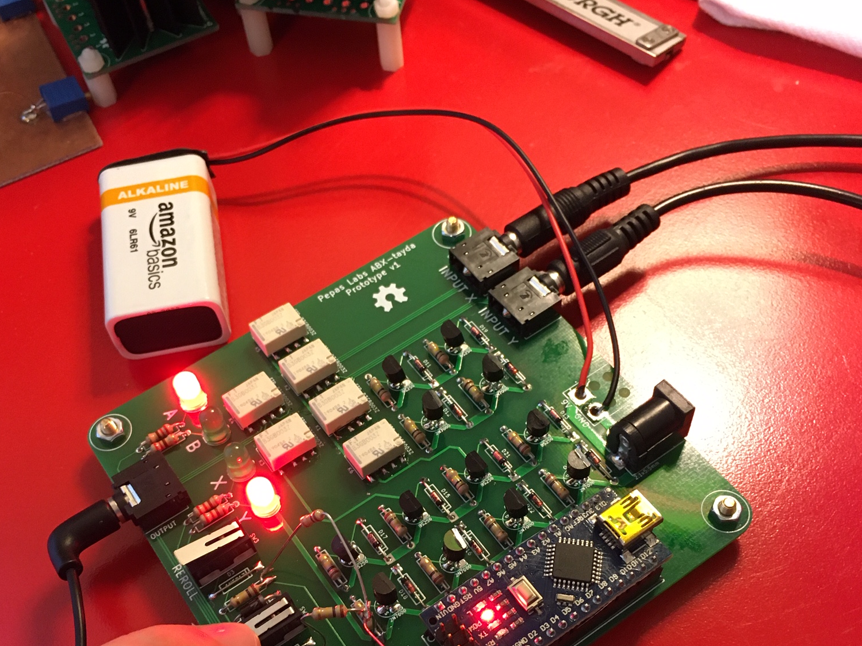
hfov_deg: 47.8
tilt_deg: -60.0
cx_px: 399
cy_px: 429
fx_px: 971
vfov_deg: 36.5
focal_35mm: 39
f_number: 2.2
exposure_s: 1/24
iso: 200
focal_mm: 4.15
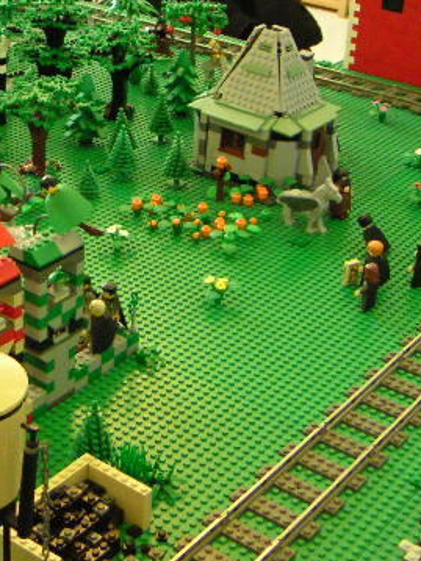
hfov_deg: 21.7
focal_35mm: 66
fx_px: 1071
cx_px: 39
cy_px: 197
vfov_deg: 29.2
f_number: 2.8
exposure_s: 1/45
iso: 400
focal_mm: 4.8
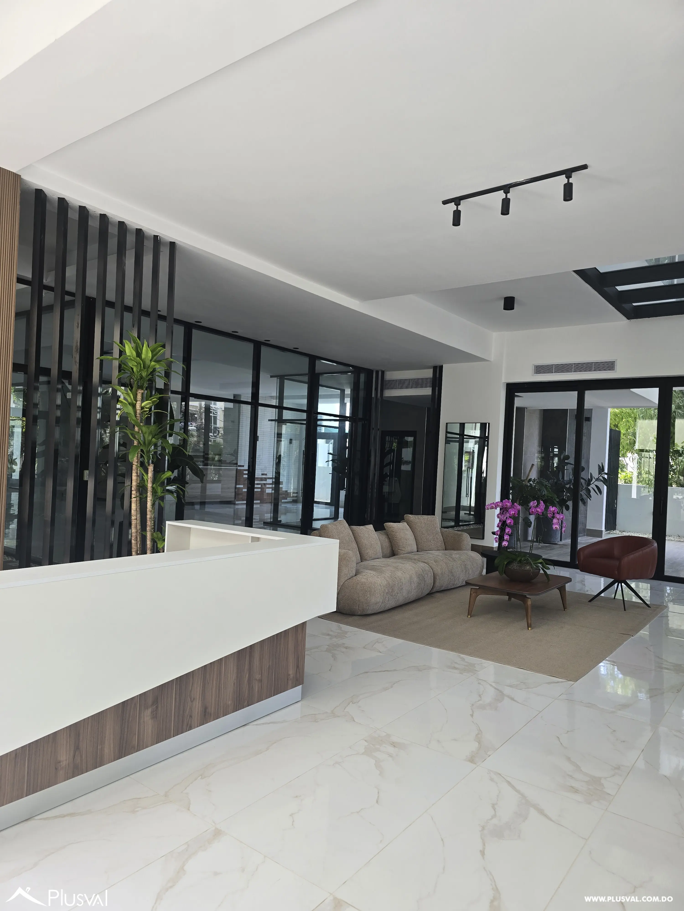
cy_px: 456
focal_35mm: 23
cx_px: 342
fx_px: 606
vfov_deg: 73.9
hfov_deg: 58.9
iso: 50
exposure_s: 1/180
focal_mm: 6.3
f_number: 1.7
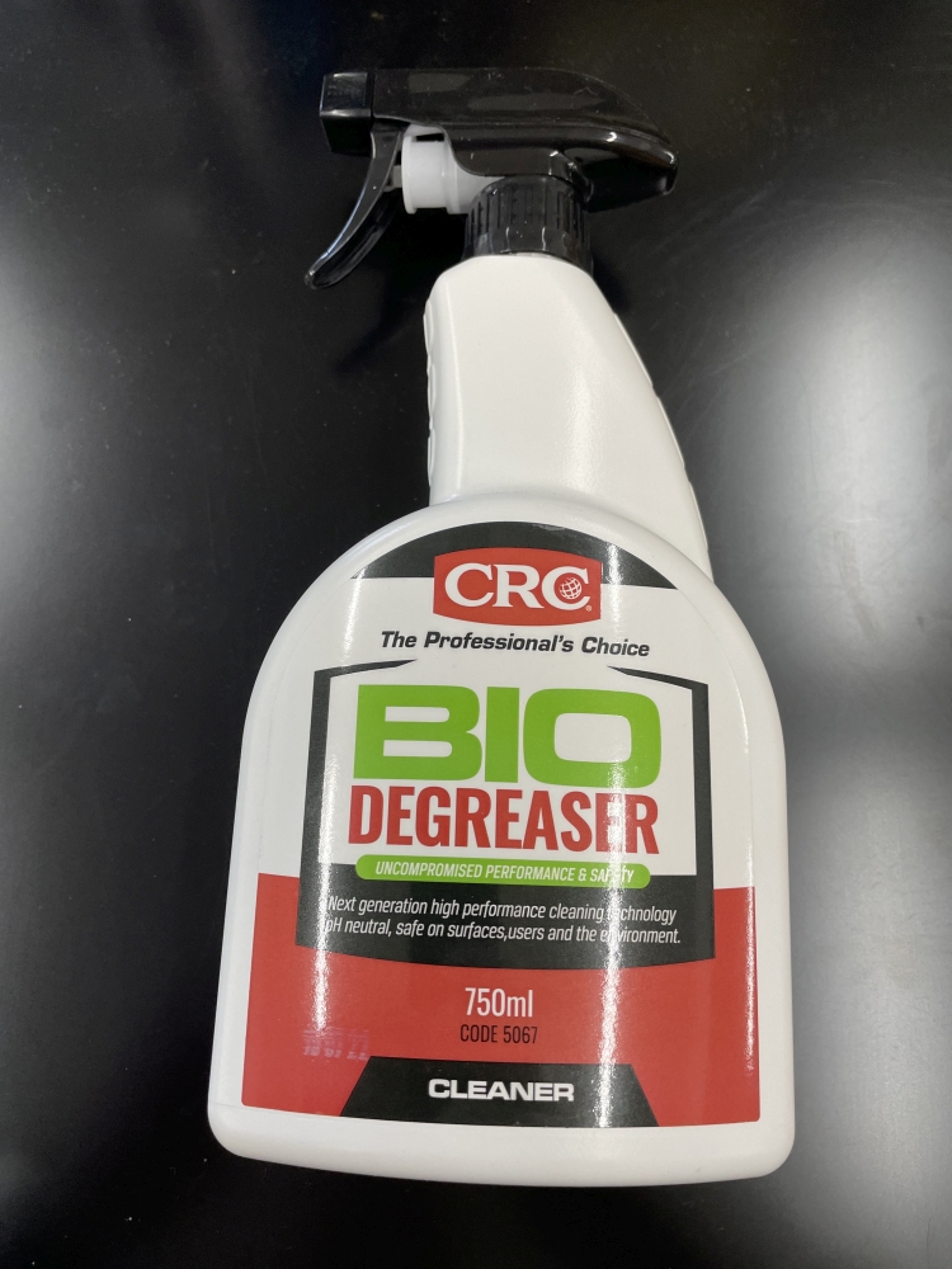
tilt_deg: -77.6
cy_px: 634
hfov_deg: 53.1
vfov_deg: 67.3
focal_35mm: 26
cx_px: 476
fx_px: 953
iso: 125
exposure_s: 1/100
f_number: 1.6
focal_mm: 4.2
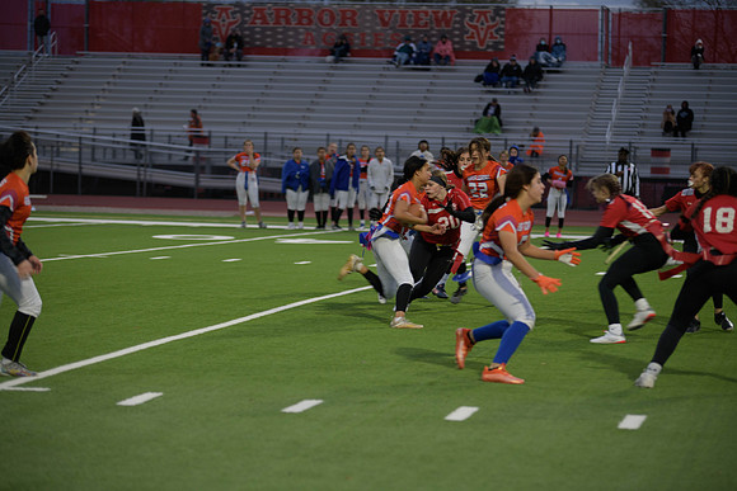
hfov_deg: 16.8
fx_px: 2498
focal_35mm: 122
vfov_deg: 11.2
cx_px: 368
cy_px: 246
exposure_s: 1/200
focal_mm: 122
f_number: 2.8
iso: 320
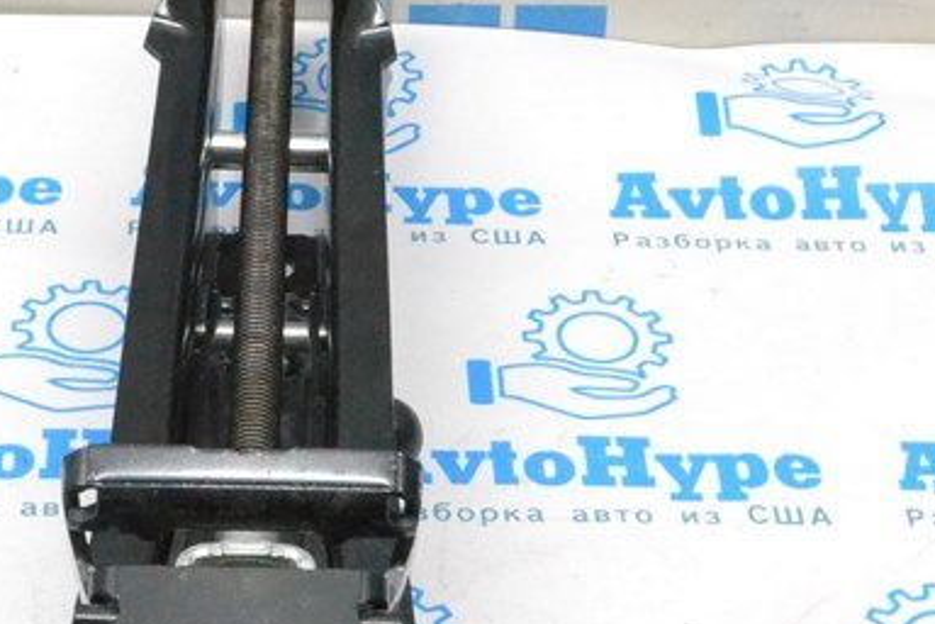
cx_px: 373
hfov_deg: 21.2
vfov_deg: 14.1
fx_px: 2493
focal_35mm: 96
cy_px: 555
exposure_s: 1/100
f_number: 13
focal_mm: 24
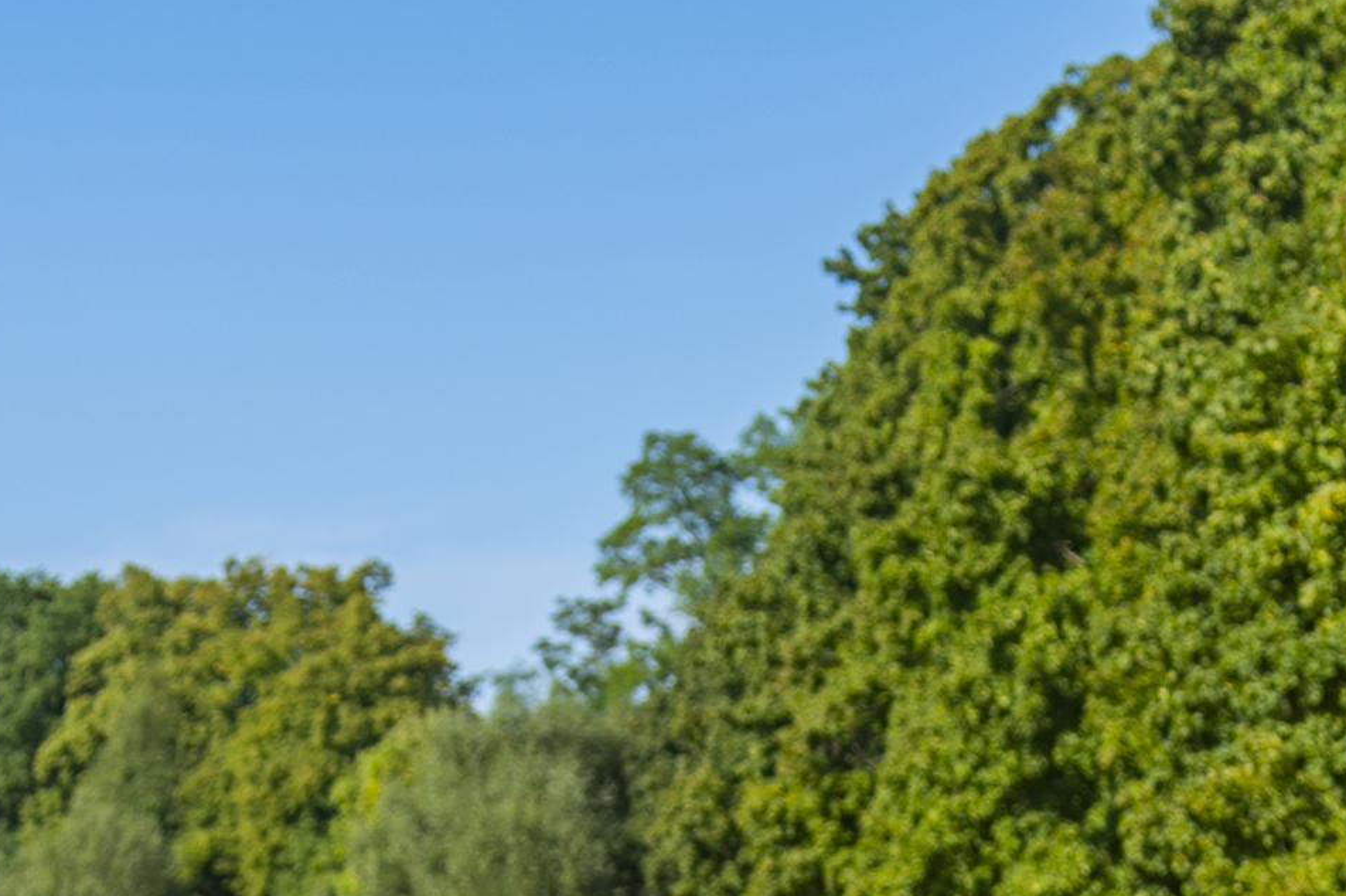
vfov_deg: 8.5
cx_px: 512
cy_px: 1454
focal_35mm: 157
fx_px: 5867
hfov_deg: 13.1
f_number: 4
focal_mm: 46
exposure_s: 1/1000
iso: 64
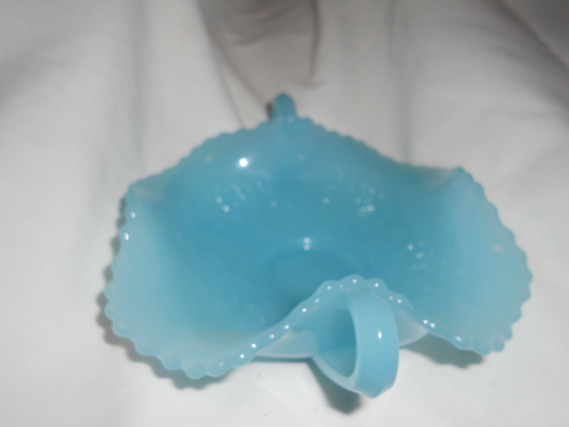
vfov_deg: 44.2
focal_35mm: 32
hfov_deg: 56.8
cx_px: 284
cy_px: 214
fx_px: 526
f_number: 8.8
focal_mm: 5.8
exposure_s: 1/25
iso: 80
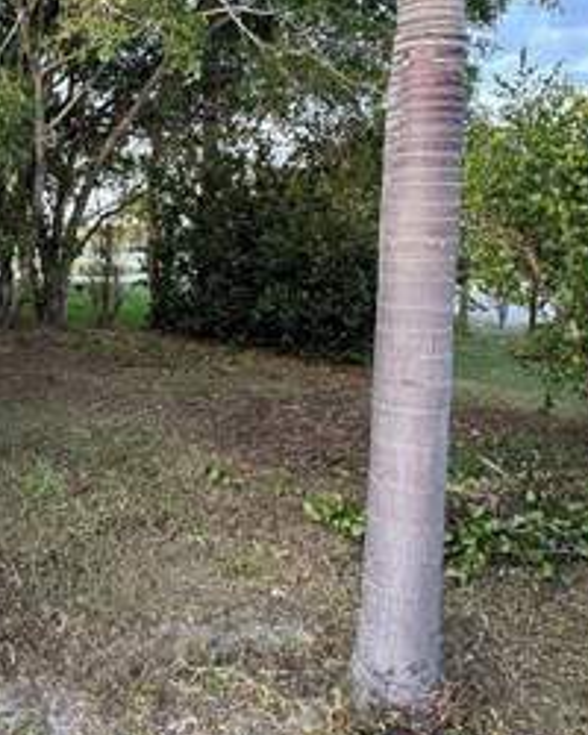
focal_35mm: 35
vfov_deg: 51.3
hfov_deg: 39.4
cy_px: 306
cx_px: 68
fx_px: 761
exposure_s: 1/99
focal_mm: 2.22
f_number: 2.2
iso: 80
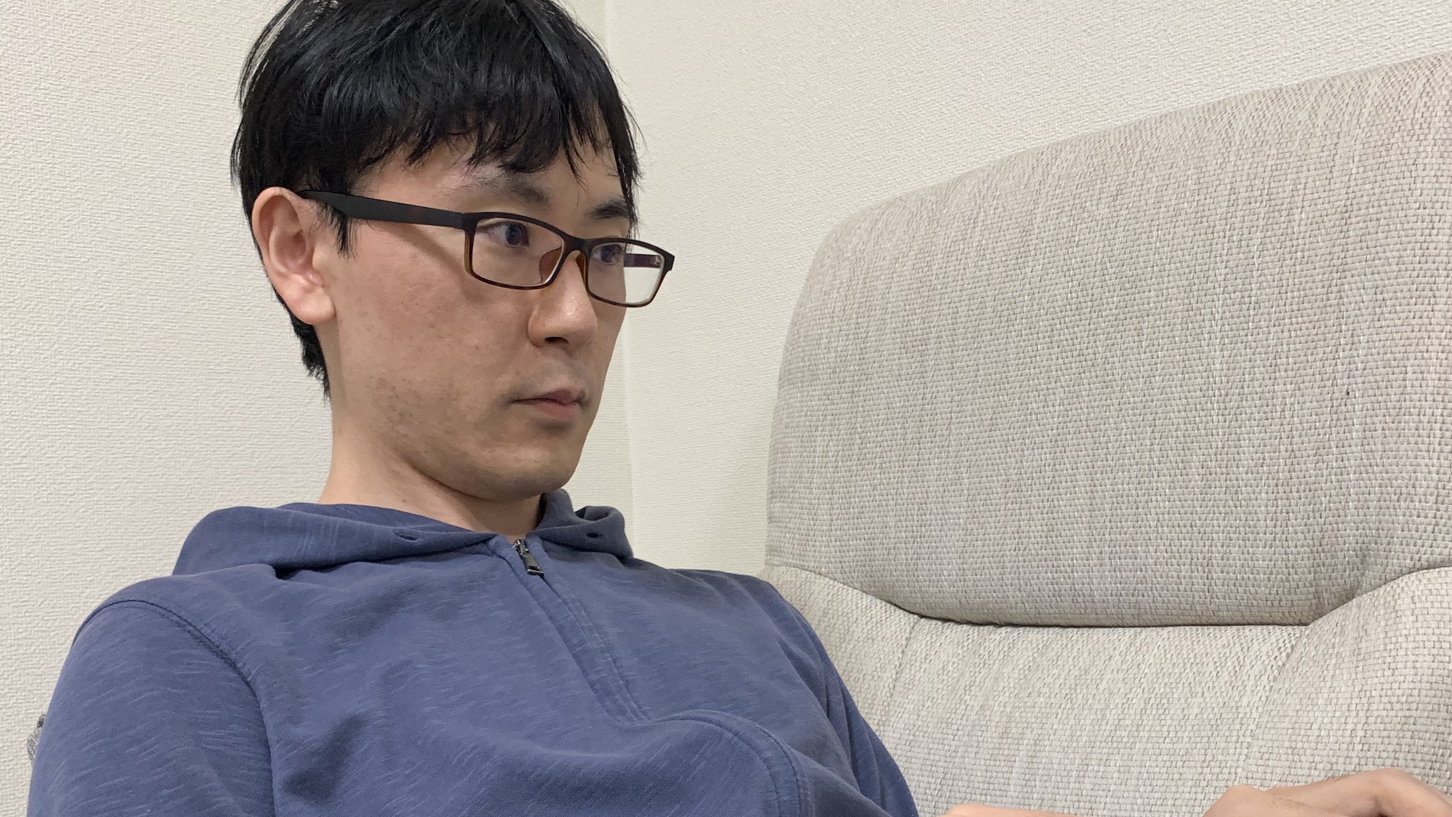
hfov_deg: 52.8
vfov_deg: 30.8
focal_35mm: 38
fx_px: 1463
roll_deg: +3.0
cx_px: 736
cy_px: 587
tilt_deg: -2.5
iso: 160
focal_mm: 4.25
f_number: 1.8
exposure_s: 1/48
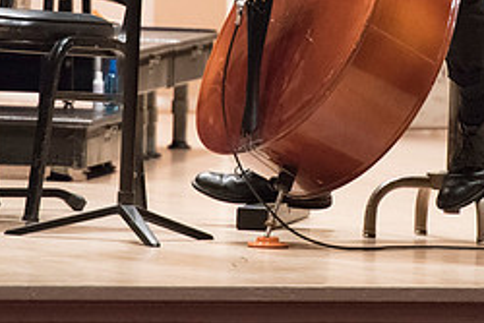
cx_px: 292
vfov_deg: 1.5
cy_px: -15
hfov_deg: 2.2
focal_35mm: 928
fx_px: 12483
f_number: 6.3
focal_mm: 400
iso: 12800
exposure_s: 1/160
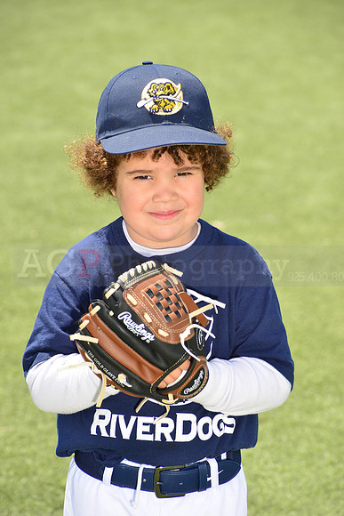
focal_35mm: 200
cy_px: 258
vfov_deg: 10.3
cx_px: 172
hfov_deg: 6.9
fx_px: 2865
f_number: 11
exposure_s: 1/250
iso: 250
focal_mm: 200
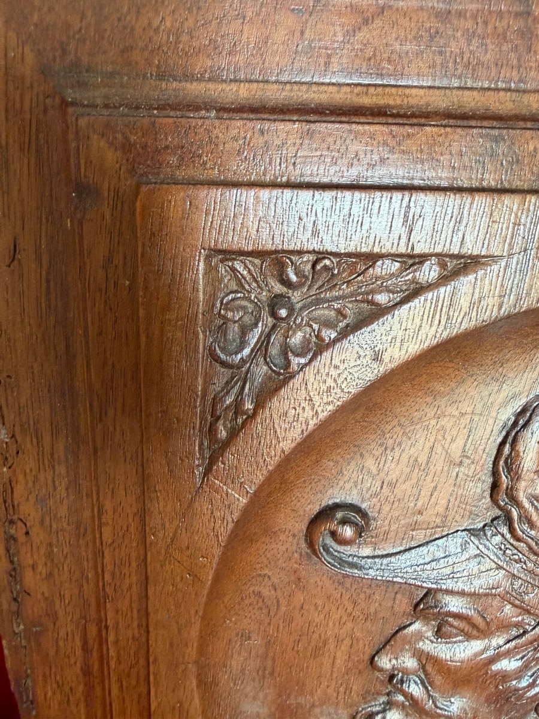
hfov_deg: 53.1
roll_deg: -2.3
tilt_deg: -33.9
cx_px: 270
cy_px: 360
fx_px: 540
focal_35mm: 26
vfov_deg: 67.3
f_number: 2.2
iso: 320
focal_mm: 2.22
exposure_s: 1/60
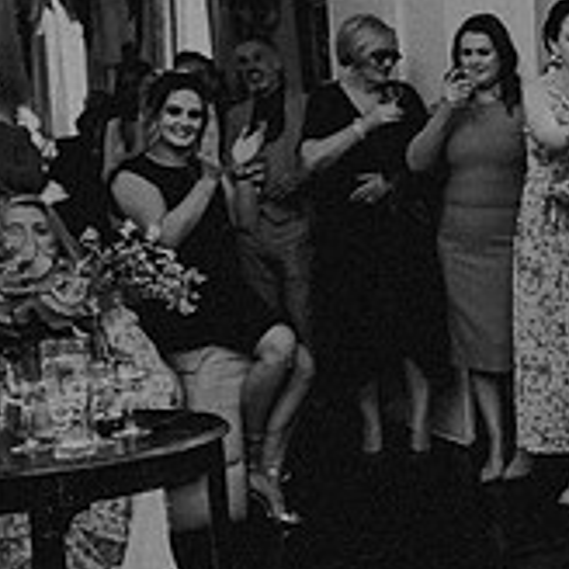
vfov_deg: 23.9
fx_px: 1339
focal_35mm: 72
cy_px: 349
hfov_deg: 21.4
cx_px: 767
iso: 640
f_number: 2
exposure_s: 1/200
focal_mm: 24
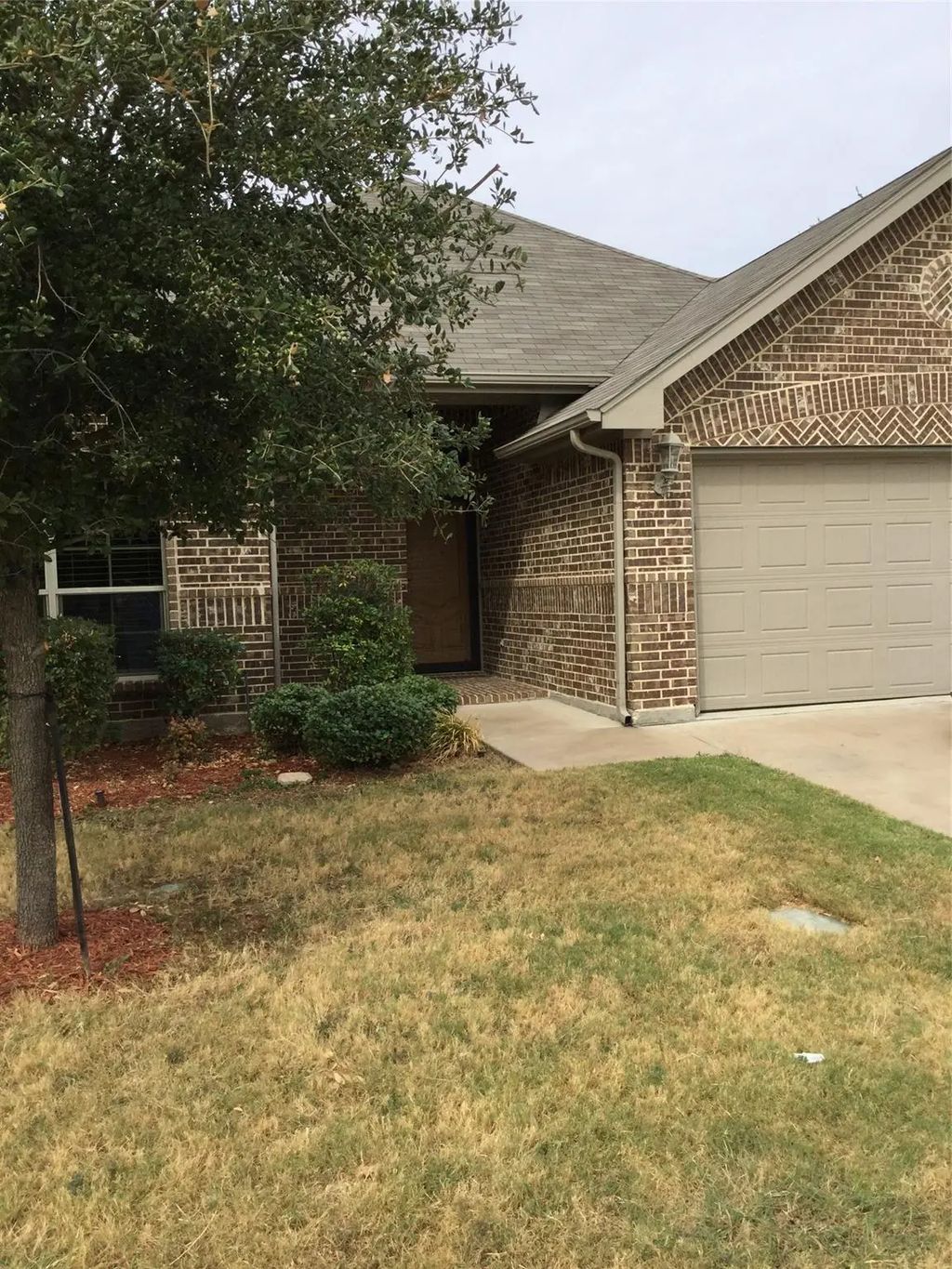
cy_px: 634
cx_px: 476
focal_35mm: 31
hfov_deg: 45.4
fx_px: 1137
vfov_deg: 58.3
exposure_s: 1/1116
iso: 25
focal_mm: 3.3
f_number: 2.4
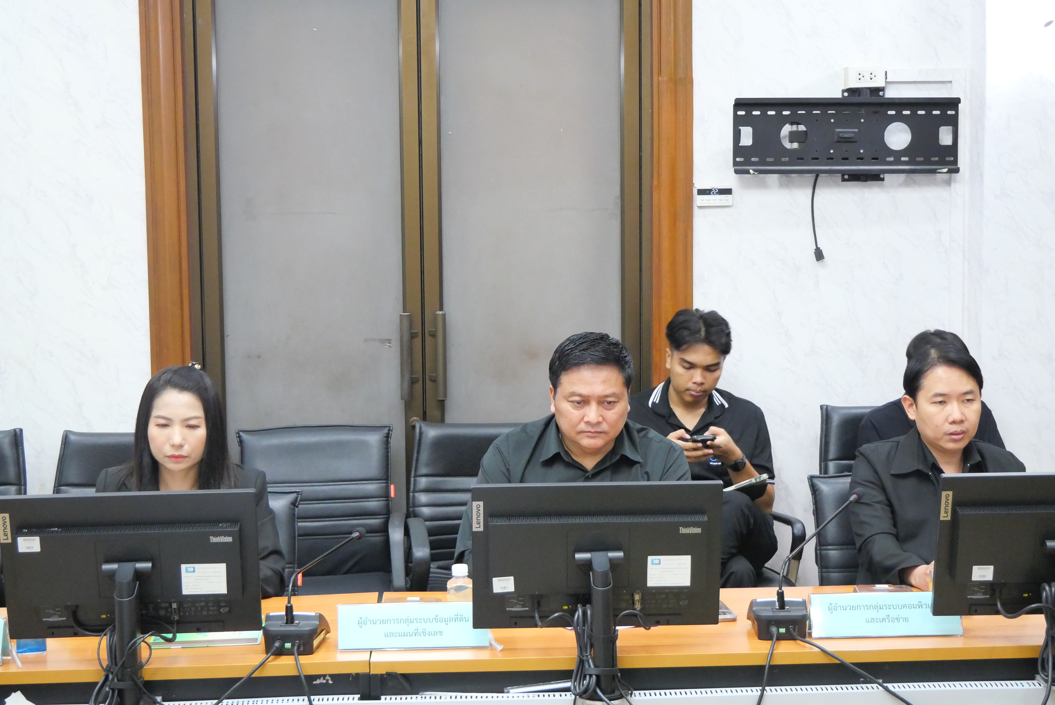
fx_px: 1642
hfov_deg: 35.6
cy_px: 352
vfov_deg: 24.2
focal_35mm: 56
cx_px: 528
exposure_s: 1/40
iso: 3200
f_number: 4.6
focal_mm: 27
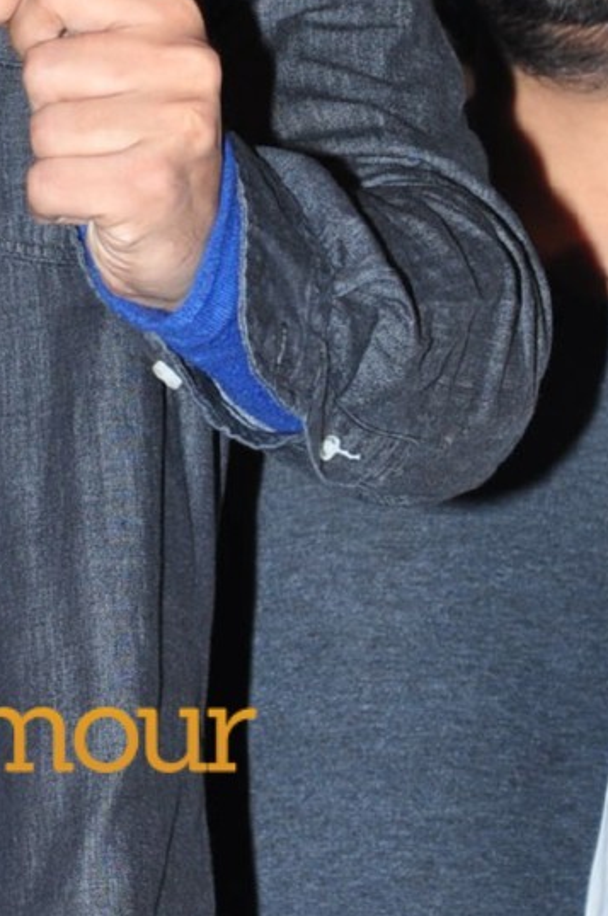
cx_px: -163
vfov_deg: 5.0
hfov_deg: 3.3
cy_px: 227
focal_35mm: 412
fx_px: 10470
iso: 400
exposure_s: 1/125
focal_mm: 98
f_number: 8
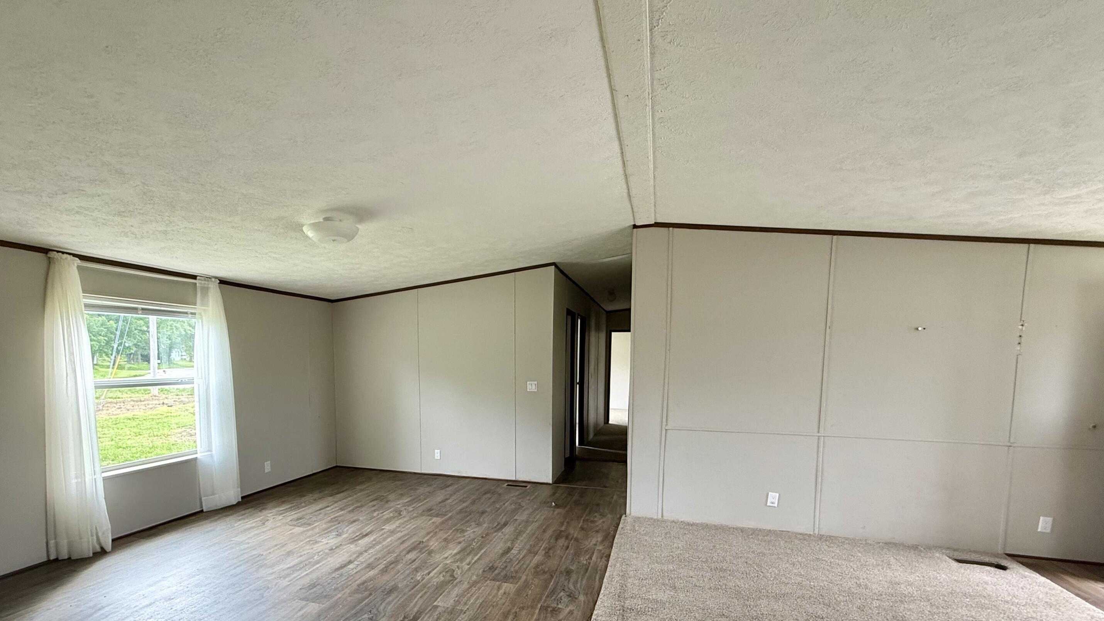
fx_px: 468
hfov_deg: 99.3
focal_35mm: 16
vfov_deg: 65.9
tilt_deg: -5.0
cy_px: 397
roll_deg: -0.8
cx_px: 530
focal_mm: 2.22
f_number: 2.2
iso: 200
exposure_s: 1/99
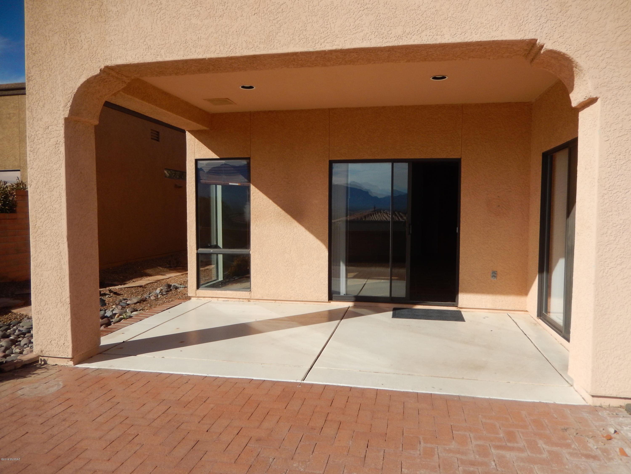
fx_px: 456
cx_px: 316
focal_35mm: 25
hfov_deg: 69.4
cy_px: 237
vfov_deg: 54.9
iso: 125
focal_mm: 4.5
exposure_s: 1/640
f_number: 6.8
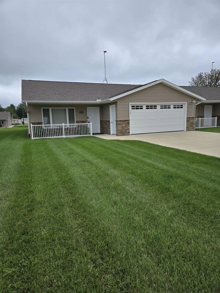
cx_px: 110
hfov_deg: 58.9
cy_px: 146
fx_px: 195
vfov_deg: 73.9
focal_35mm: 23
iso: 25
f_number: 1.8
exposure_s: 1/1232
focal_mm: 5.4
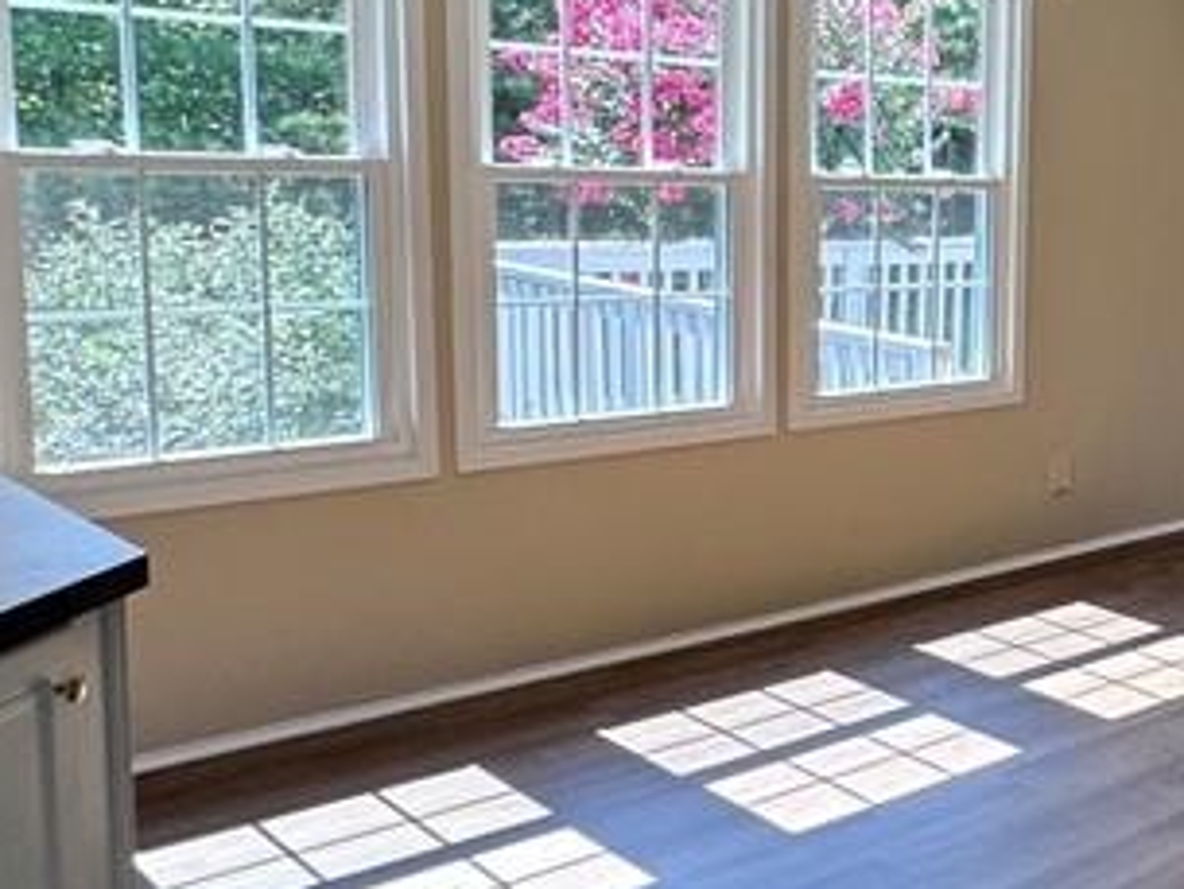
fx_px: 1608
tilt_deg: -6.0
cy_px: 349
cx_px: 1510
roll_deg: -3.2
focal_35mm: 47
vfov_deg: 30.8
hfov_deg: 31.7
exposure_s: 1/120
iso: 100
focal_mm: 2.22
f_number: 2.2
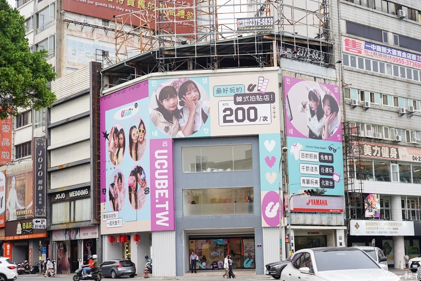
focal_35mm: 60
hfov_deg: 33.4
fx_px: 702
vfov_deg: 22.6
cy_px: 144
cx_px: 214
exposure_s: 1/60
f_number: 5.6
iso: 100
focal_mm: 58
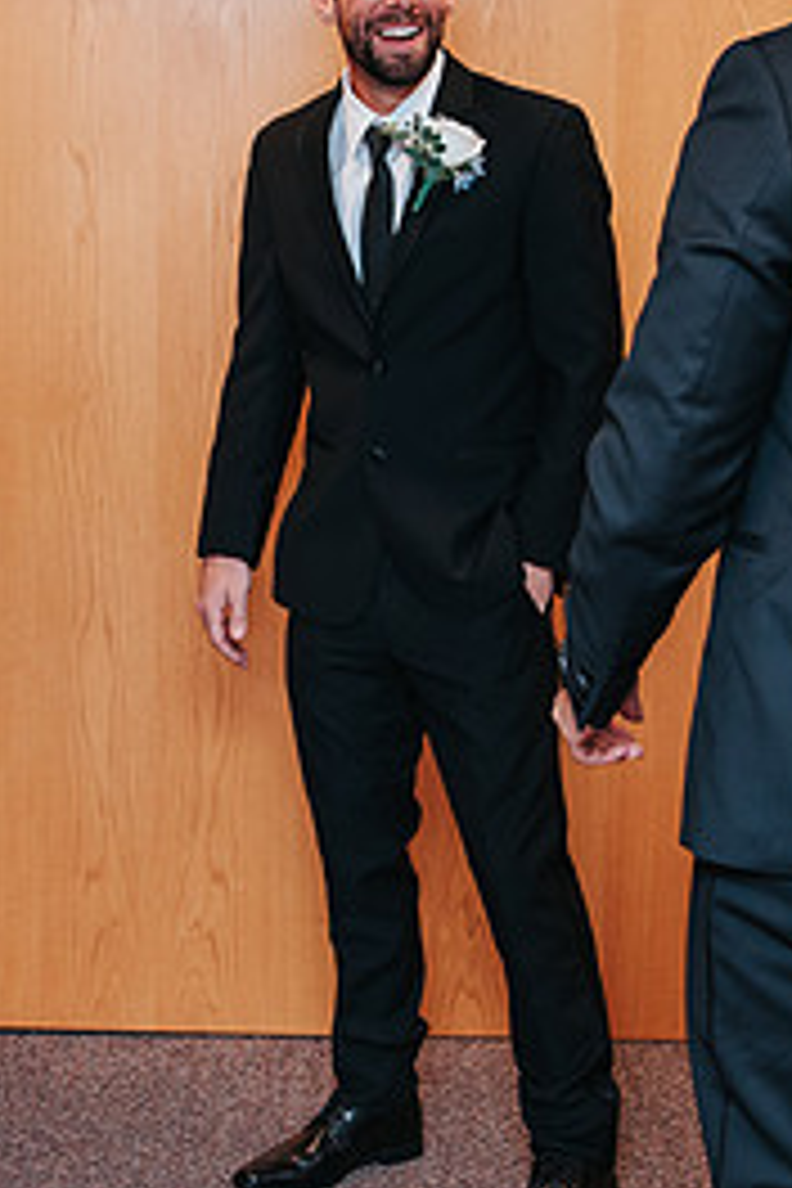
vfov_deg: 25.7
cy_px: 295
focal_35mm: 78
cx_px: 172
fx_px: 2574
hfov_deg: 17.4
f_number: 4
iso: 1000
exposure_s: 1/200
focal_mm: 30
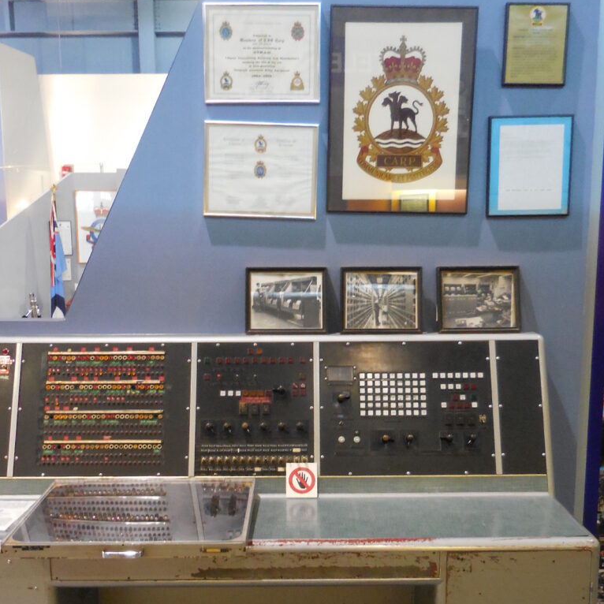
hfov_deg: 42.8
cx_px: 302
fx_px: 770
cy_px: 394
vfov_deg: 42.4
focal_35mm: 39
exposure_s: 1/13
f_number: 3.7
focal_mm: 5.9
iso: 800
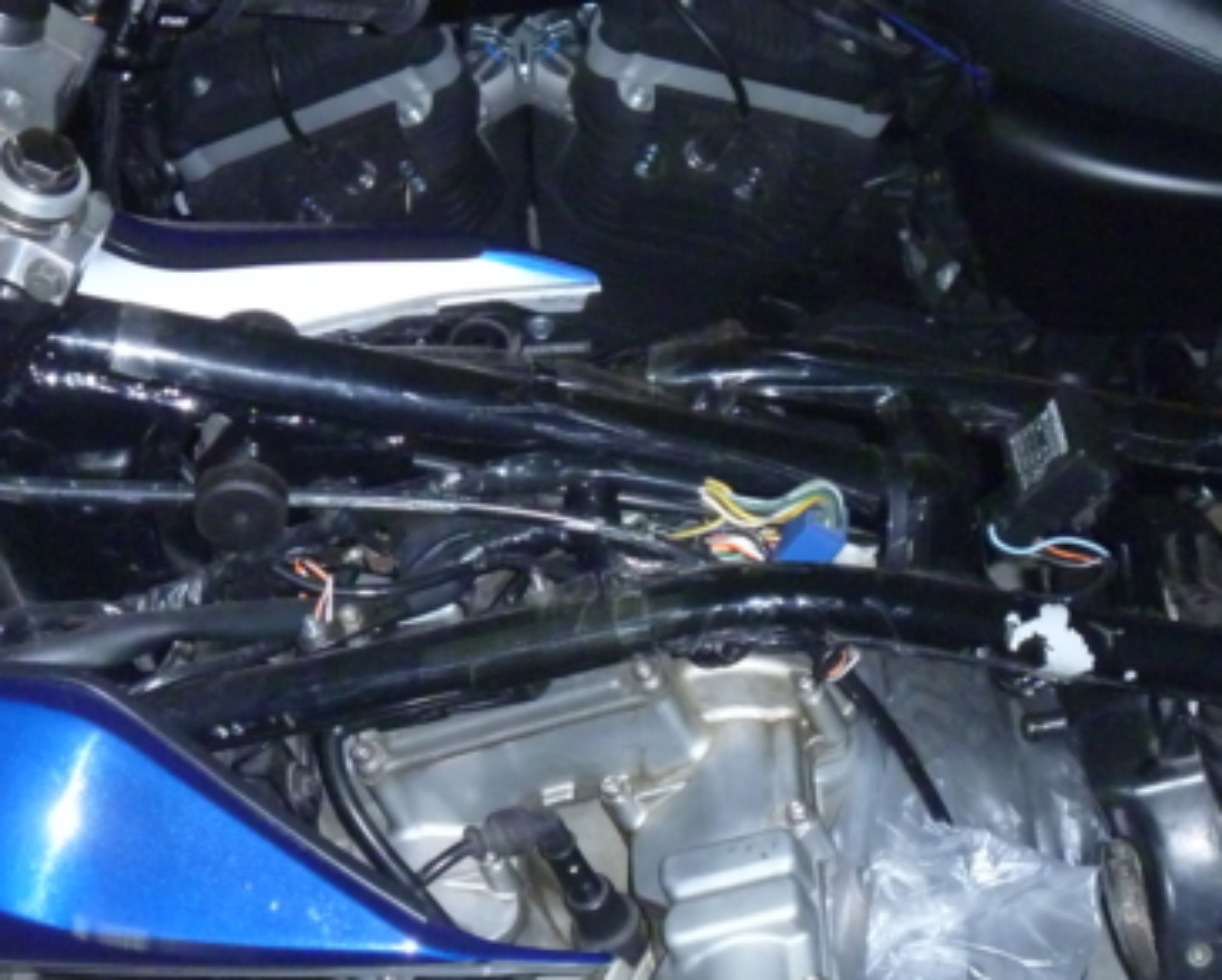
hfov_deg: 25.2
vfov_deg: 20.5
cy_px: 554
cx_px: 410
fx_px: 2715
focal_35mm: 75
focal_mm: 6.3
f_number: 3.5
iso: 400
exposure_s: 1/30
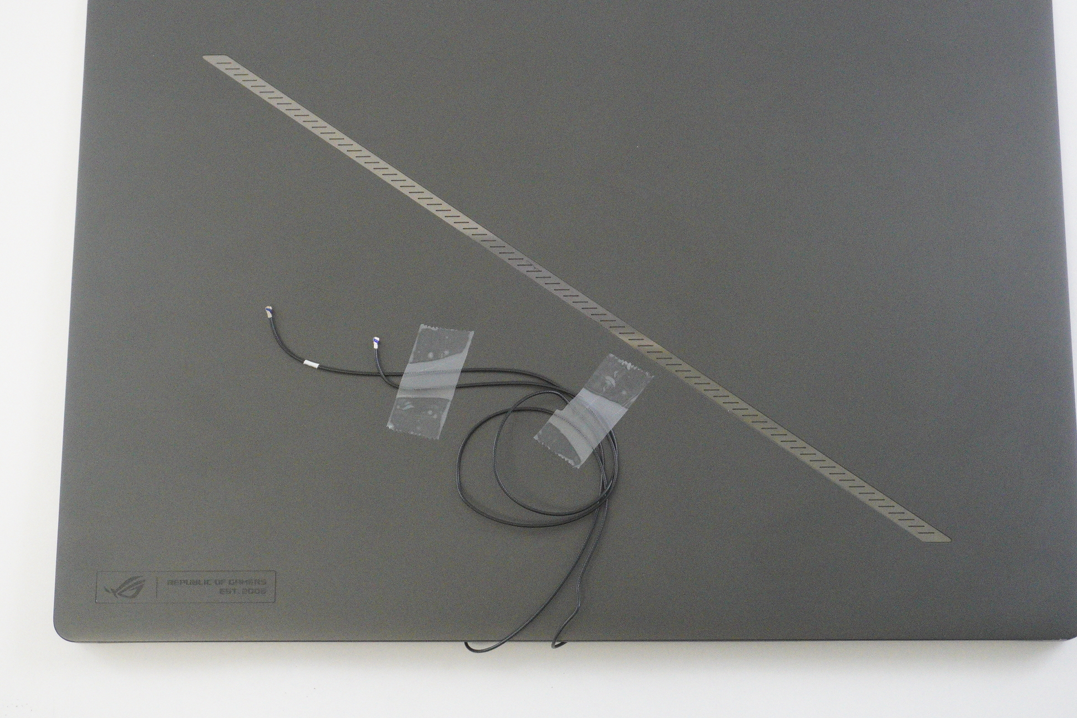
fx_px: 1904
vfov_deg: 21.3
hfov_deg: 31.6
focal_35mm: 64
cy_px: 288
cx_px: 560
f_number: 5.6
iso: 5000
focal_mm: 33
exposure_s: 1/200
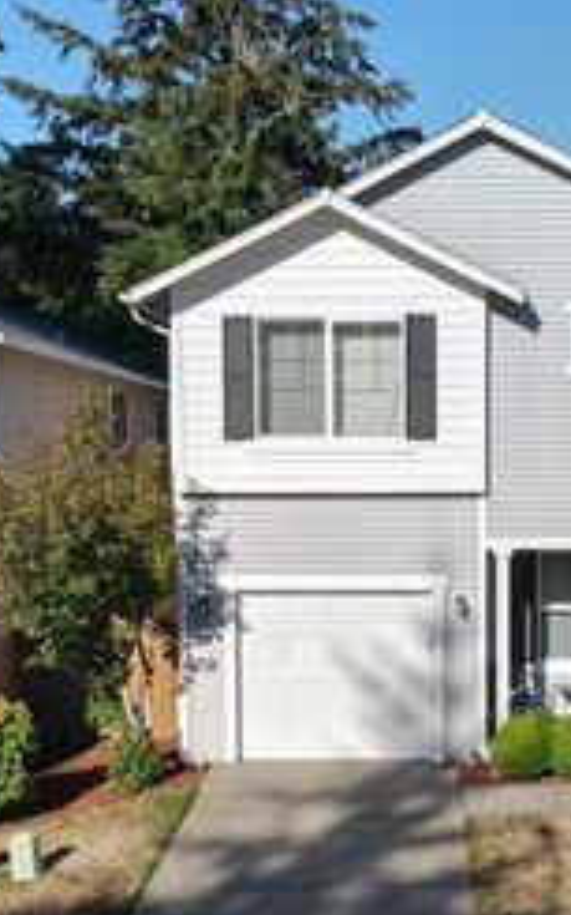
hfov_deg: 24.7
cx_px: 399
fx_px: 1295
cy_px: 607
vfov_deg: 38.5
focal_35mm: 52
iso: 100
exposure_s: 1/640
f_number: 2.8
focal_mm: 4.5
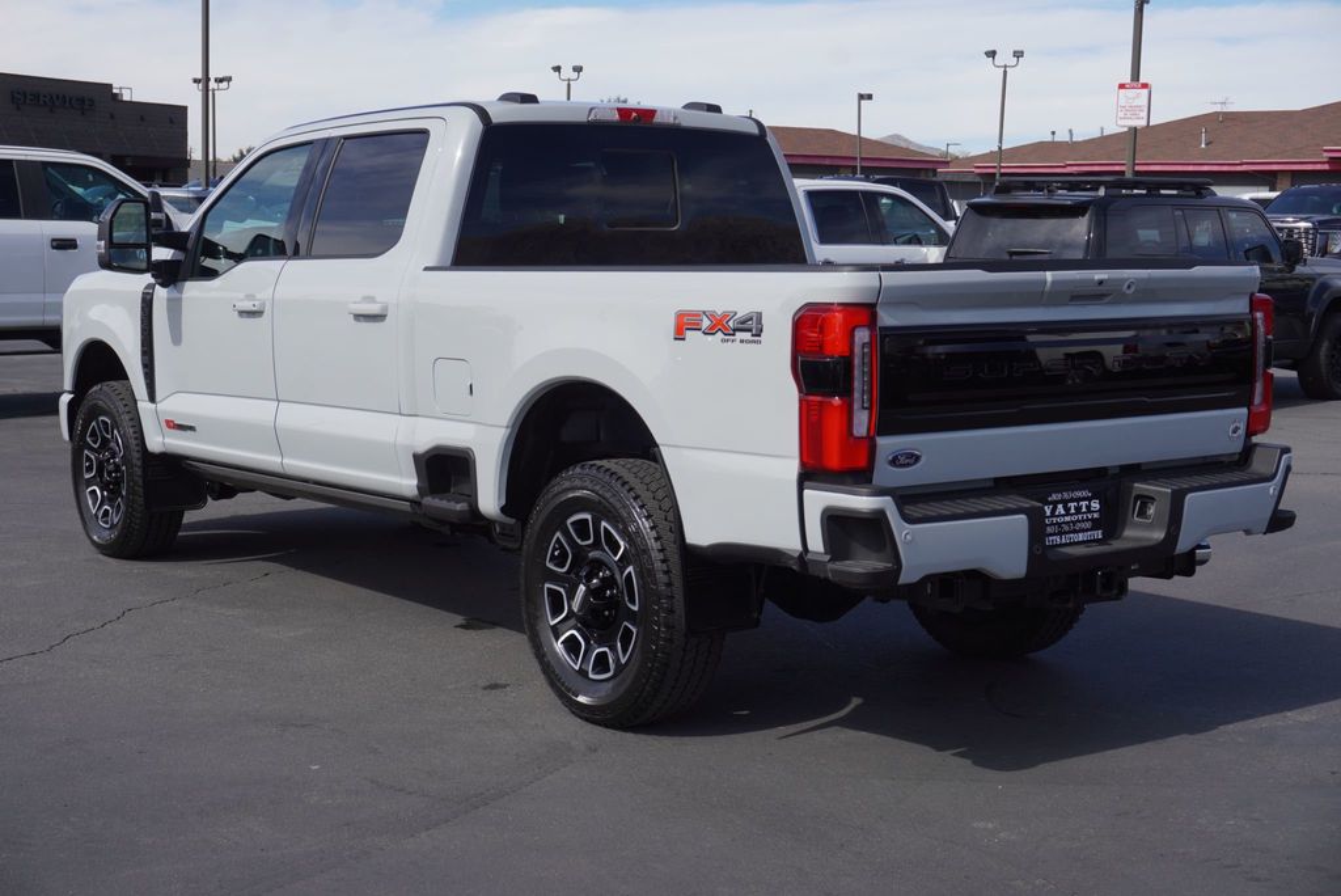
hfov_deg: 37.8
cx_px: 670
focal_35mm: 52
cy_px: 448
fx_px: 1957
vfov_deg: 25.8
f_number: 9
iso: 100
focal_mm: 35
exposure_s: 1/200
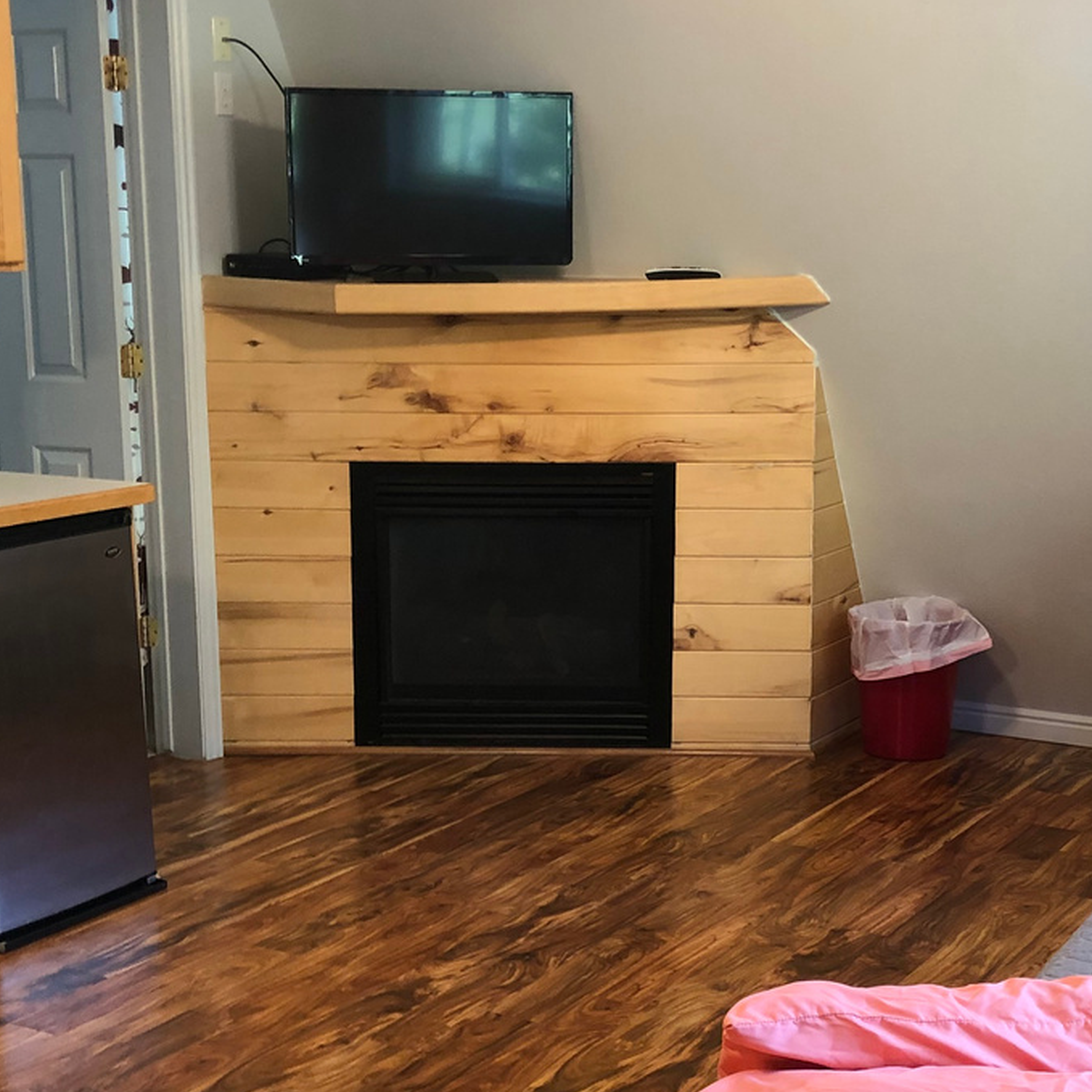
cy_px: 664
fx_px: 1999
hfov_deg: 30.5
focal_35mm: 56
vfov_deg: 30.5
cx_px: 659
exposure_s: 1/15
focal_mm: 4
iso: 40
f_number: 1.8
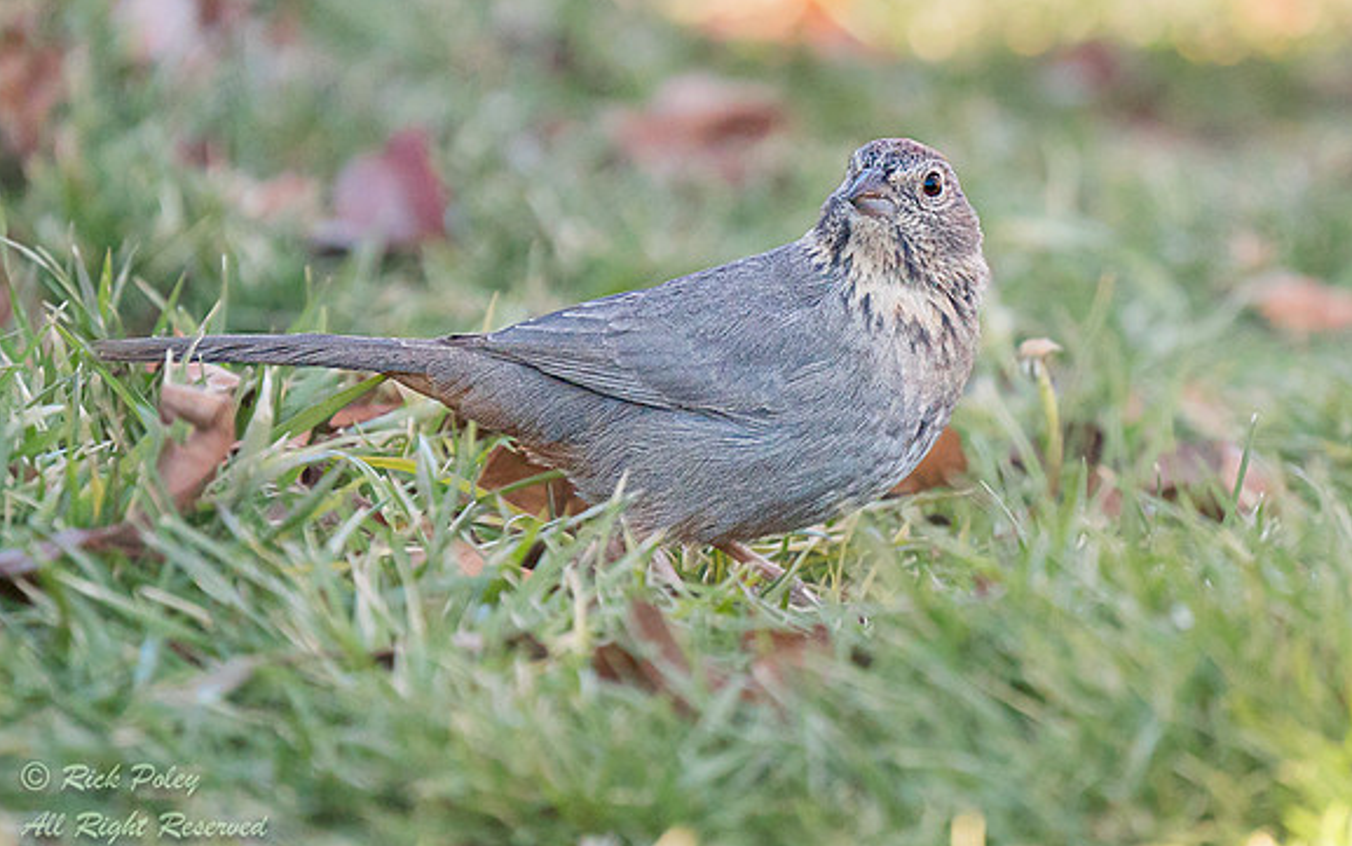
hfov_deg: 1.9
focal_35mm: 1078
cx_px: 847
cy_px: 292
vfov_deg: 1.2
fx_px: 39732
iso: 8000
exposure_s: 1/2000
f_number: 9
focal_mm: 840
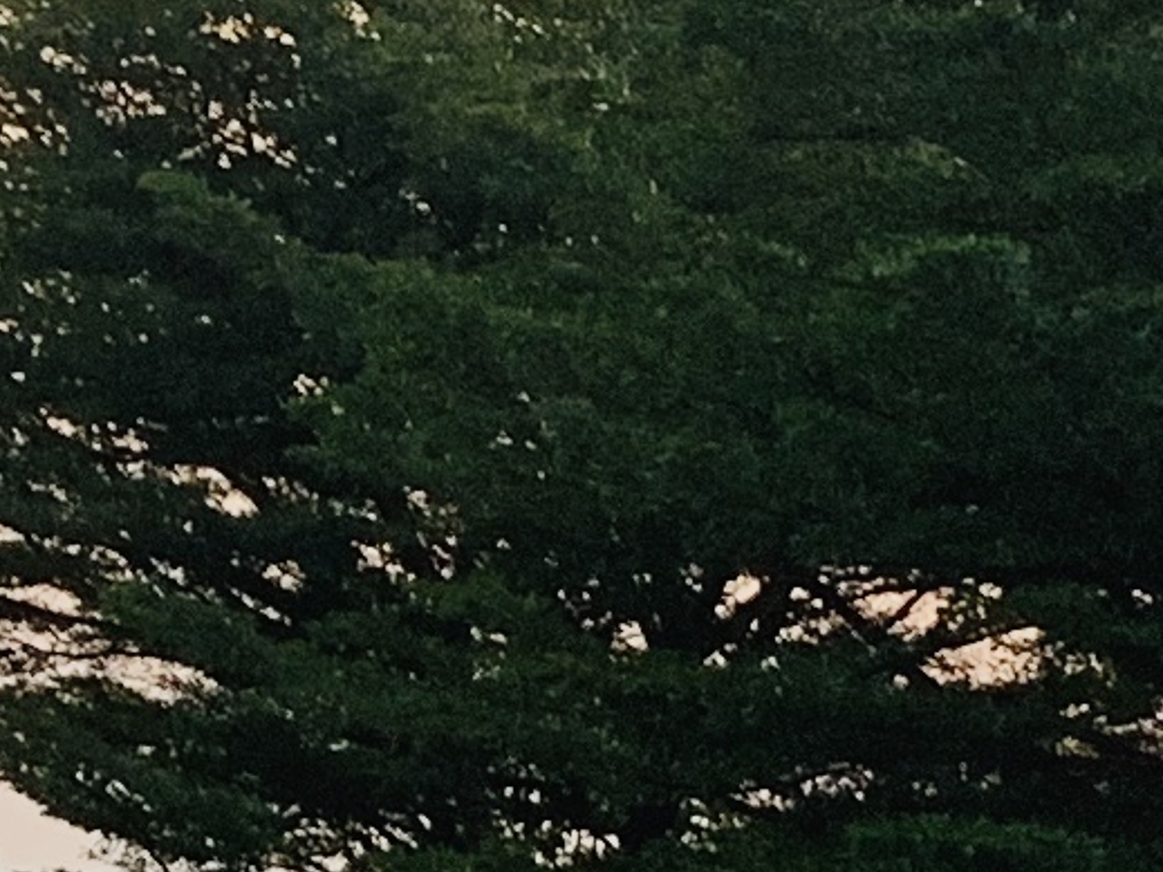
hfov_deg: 9.8
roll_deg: -6.0
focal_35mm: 202
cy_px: 1428
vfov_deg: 7.2
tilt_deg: -1.2
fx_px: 6785
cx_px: 229
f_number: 1.8
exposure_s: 1/121
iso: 64
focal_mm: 4.25
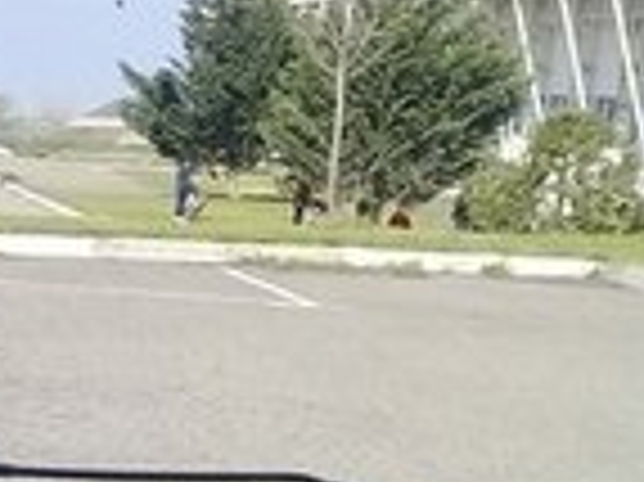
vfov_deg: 10.3
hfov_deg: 11.9
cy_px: 426
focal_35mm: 143
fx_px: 2658
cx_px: -743
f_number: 2.2
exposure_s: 1/530
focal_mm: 3.3
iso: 50
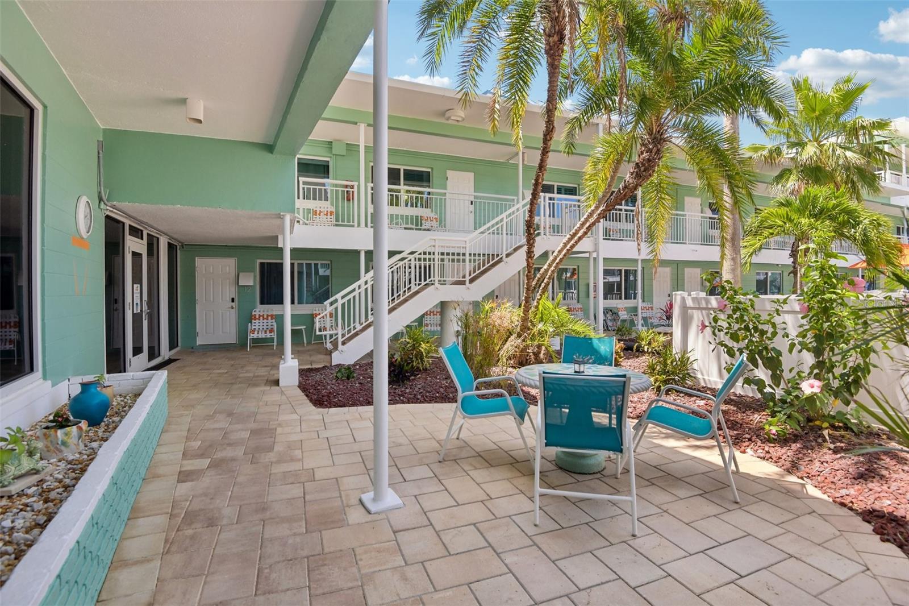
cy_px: 303
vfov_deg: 73.7
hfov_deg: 96.7
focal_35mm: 16
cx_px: 454
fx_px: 404
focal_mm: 16
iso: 400
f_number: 8
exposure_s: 1/200
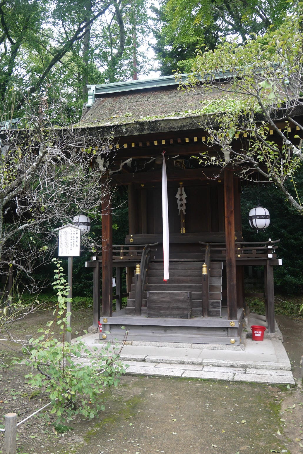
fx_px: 379
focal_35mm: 30
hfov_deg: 43.6
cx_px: 153
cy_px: 223
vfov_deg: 61.9
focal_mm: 14
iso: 160
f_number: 4
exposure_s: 1/100
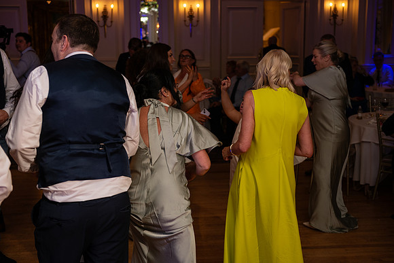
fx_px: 547
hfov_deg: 39.6
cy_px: 132
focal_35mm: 50
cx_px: 197
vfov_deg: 27.0
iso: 500
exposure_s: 1/160
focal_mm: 50
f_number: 3.5
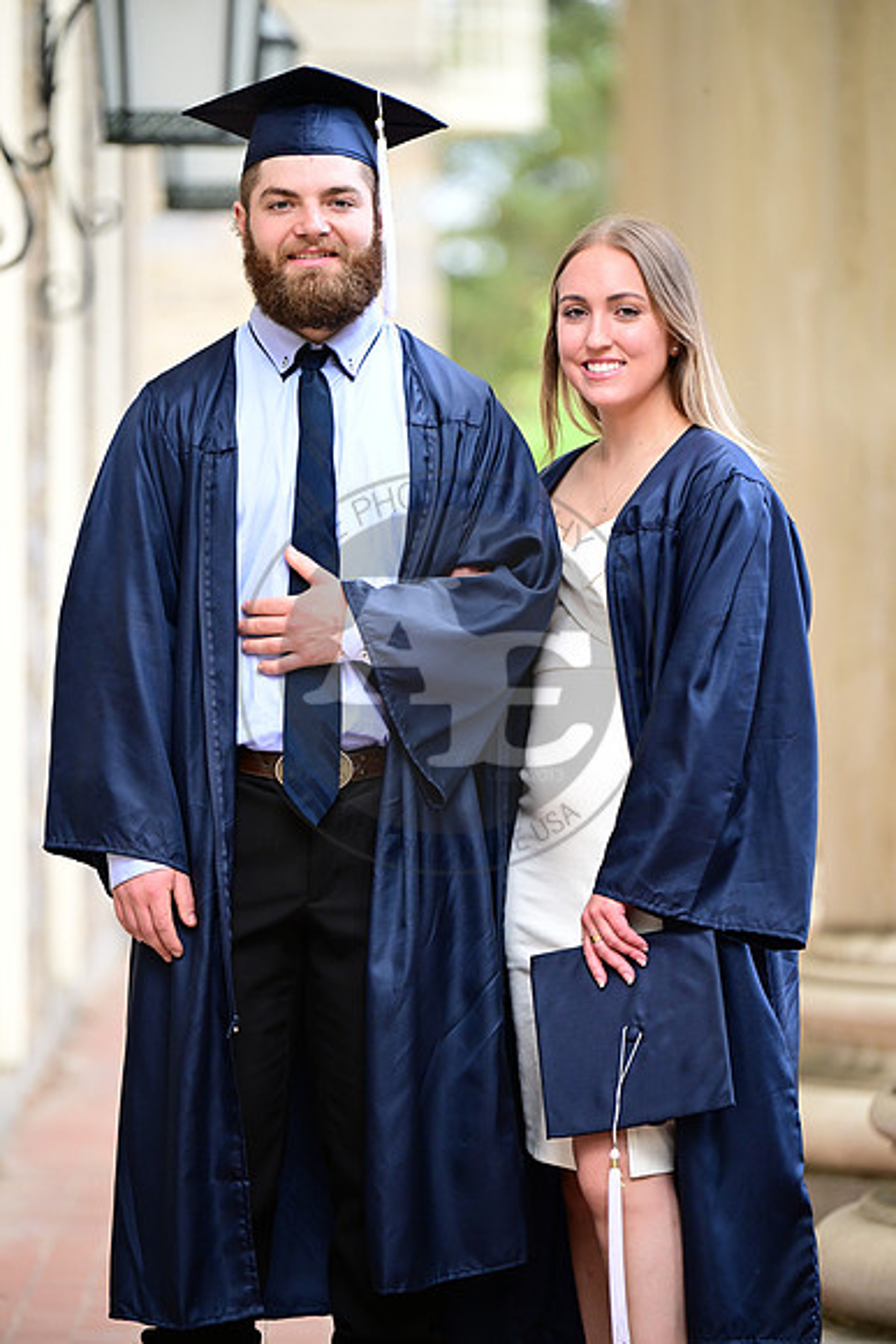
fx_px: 7089
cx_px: 448
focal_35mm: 190
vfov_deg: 10.8
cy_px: 672
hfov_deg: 7.2
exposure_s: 1/1250
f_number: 3.2
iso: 1250
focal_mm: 190
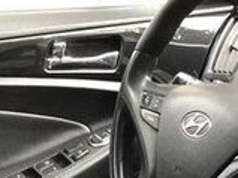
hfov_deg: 17.0
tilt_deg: -23.2
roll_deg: +6.9
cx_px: 153
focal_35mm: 116
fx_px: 797
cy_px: 279
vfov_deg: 12.1
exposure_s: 1/45
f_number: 1.8
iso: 25
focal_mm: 3.99
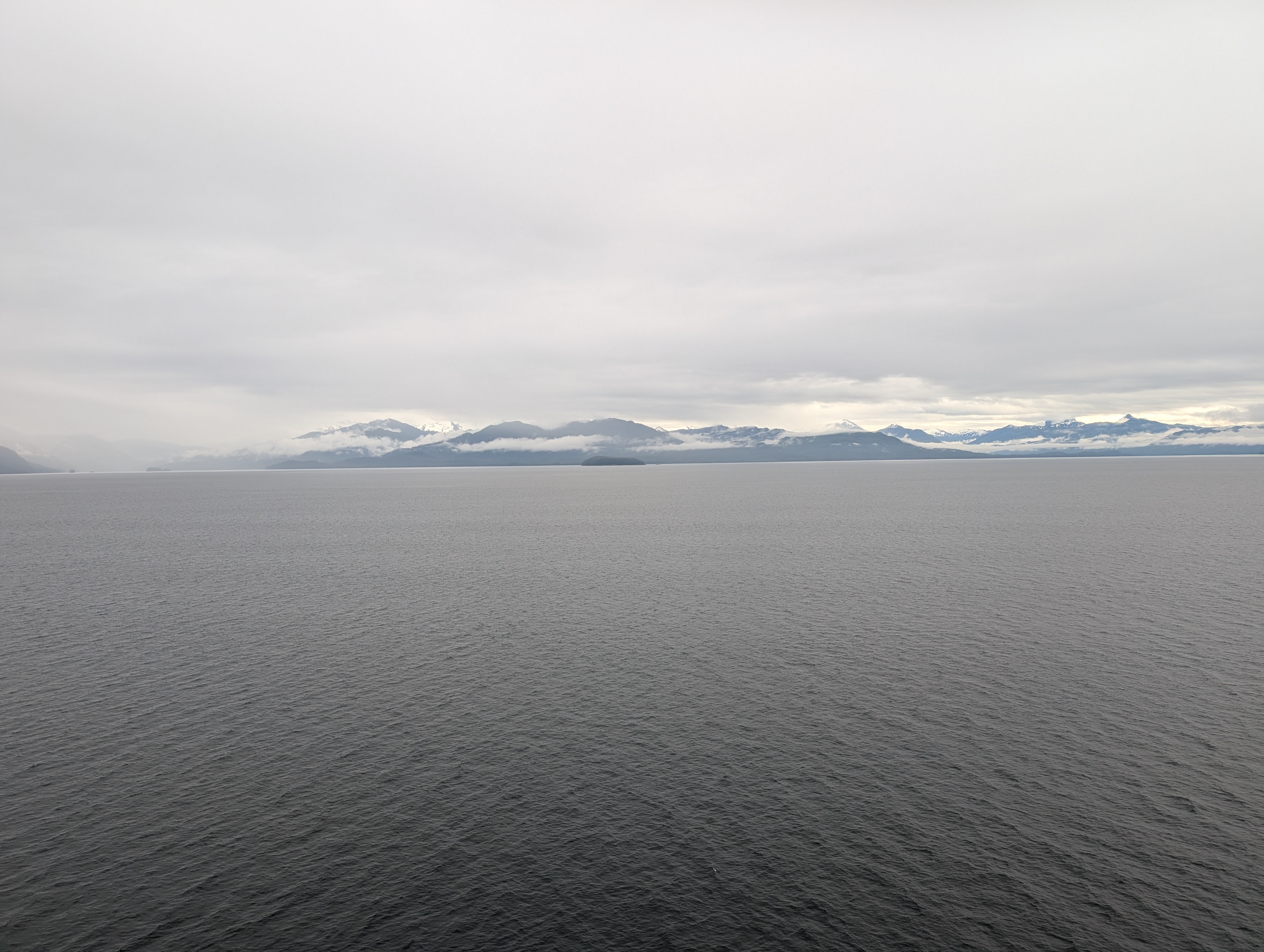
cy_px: 476
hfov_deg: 71.5
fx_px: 878
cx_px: 632
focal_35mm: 24
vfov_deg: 56.9
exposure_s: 1/504
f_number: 1.68
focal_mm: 6.9
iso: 31
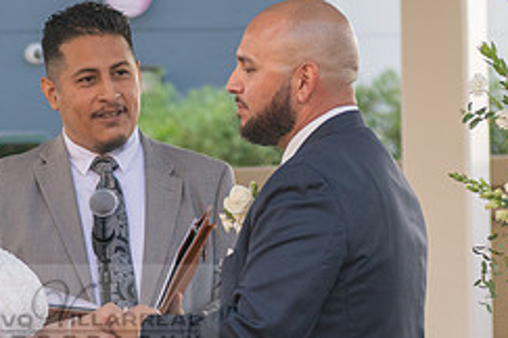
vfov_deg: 4.7
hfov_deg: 7.1
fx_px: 4064
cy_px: 541
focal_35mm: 288
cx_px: -49
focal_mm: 70
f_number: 2.8
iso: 400
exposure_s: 1/800
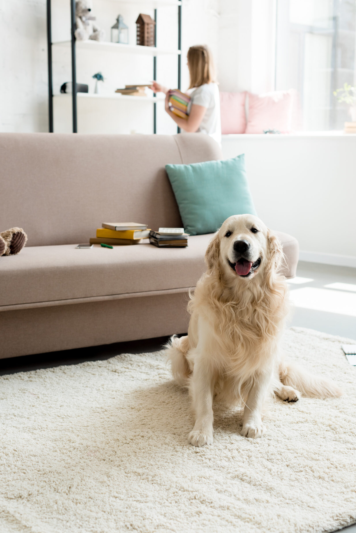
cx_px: 180
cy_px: 279
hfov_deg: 25.5
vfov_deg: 37.5
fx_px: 785
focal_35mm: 53
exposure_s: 1/200
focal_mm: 50
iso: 200
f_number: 4
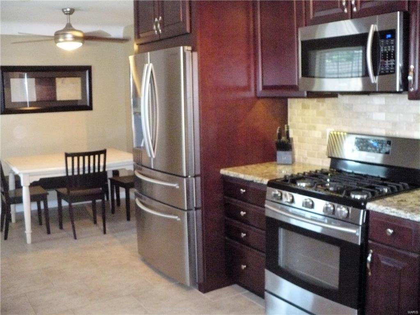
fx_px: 449
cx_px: 210
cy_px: 158
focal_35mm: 37
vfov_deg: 38.6
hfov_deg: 50.2
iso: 800
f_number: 2.8
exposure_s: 1/30
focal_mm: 6.1
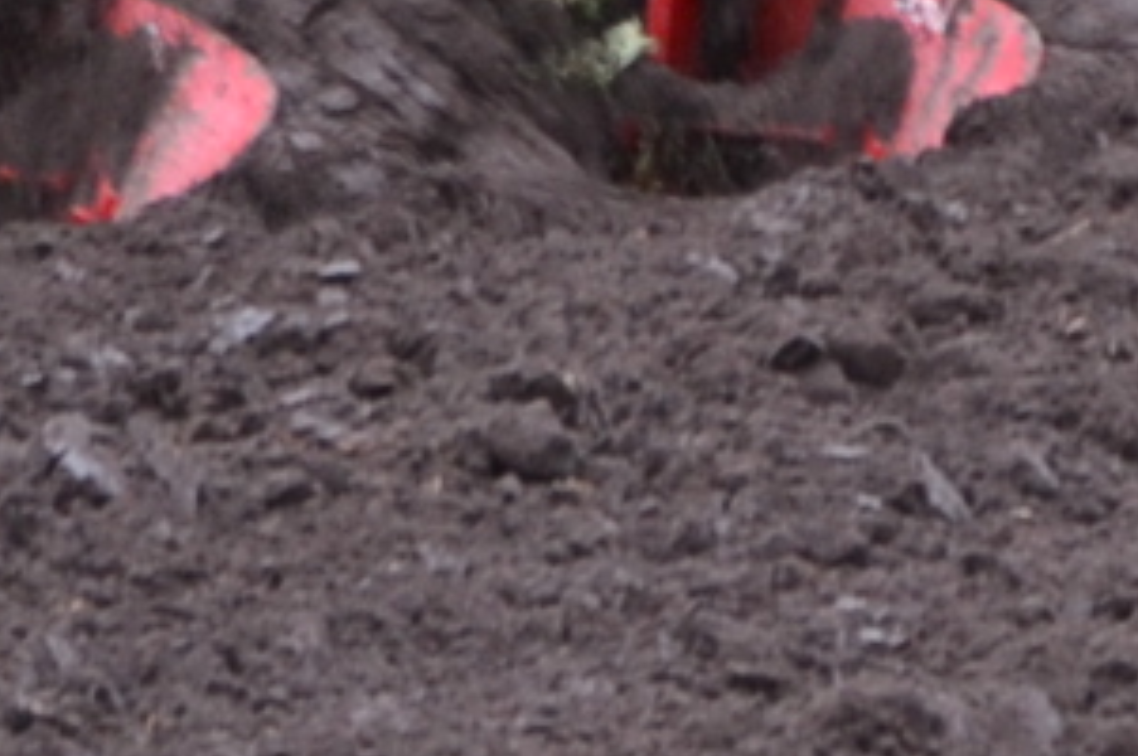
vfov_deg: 1.9
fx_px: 22514
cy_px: -1100
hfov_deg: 2.9
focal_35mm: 713
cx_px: 1395
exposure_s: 1/60
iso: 400
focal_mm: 62
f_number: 5.3
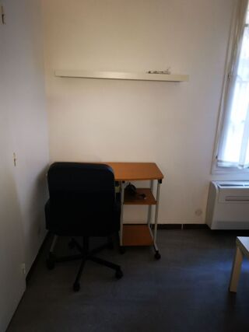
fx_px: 259
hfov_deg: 51.3
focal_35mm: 27
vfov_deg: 65.3
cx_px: 124
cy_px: 166
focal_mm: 5.58
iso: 400
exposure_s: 1/33.3
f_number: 1.8
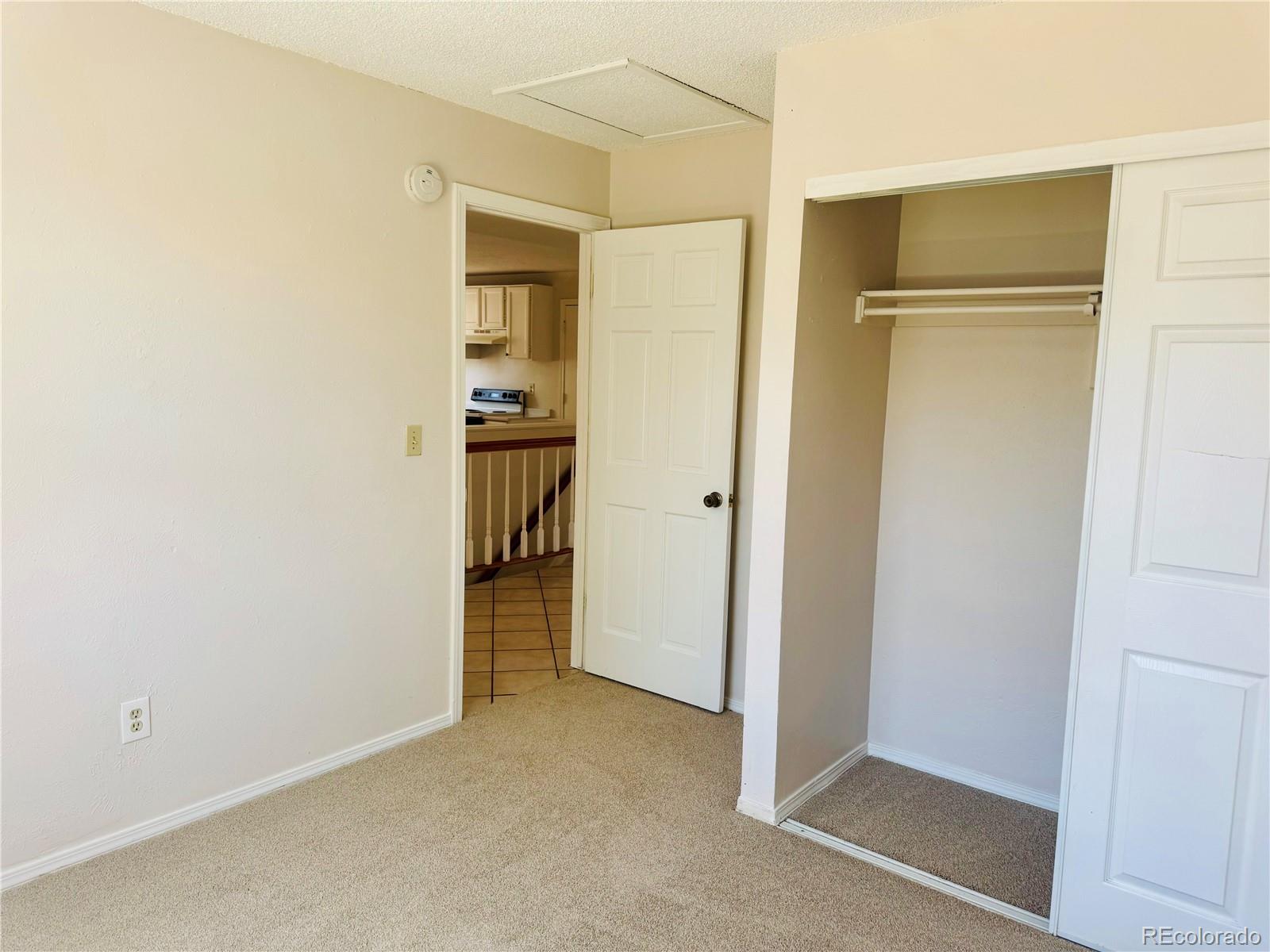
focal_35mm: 24
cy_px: 476
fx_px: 881
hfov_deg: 71.6
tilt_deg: -6.5
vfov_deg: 56.8
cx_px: 635
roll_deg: -2.4
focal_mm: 6.76
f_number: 1.78
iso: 80
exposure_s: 1/121
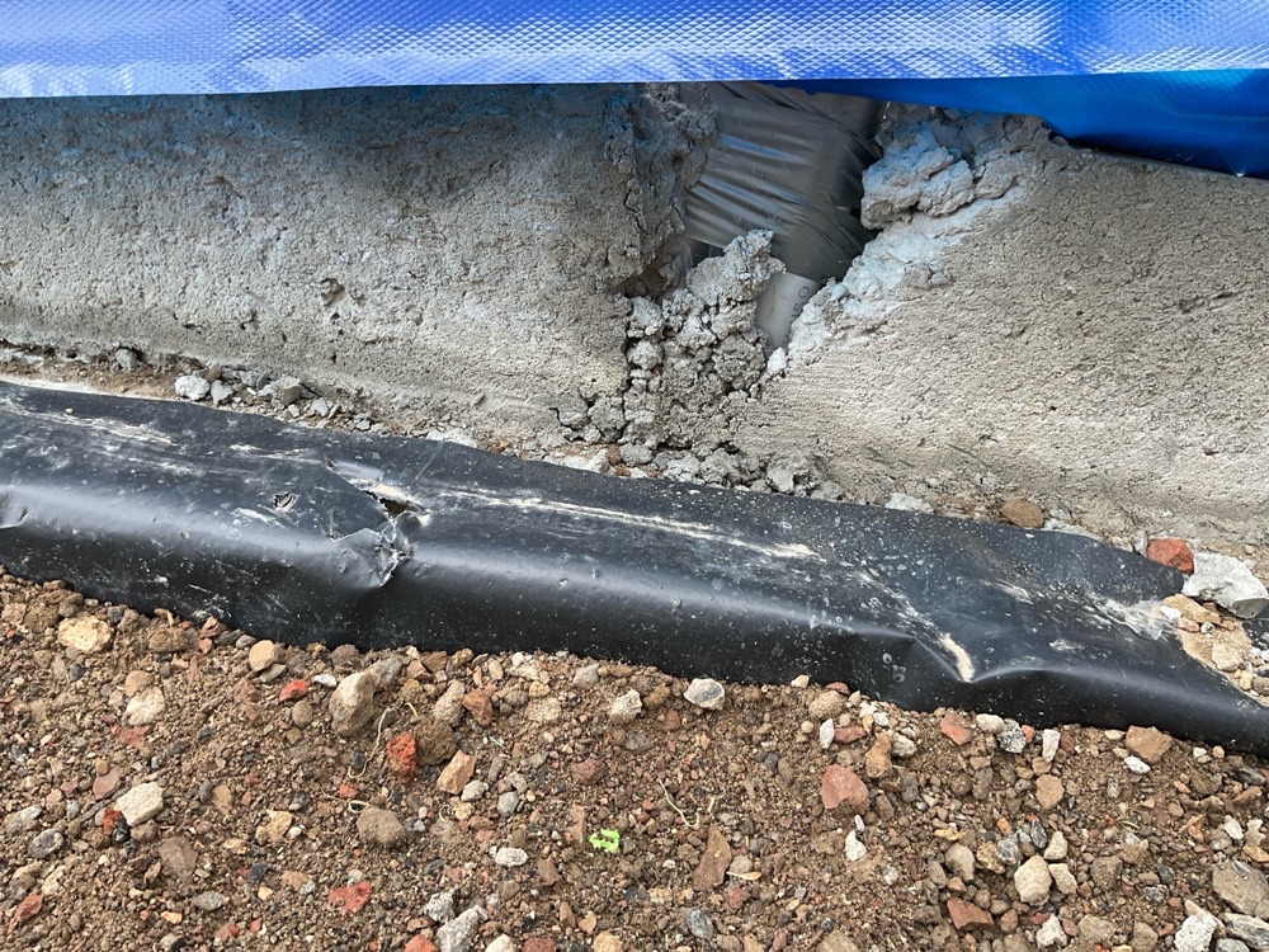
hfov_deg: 61.7
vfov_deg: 48.2
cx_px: 634
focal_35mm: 29
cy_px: 476
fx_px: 1063
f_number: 1.8
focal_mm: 3
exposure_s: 1/120
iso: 32
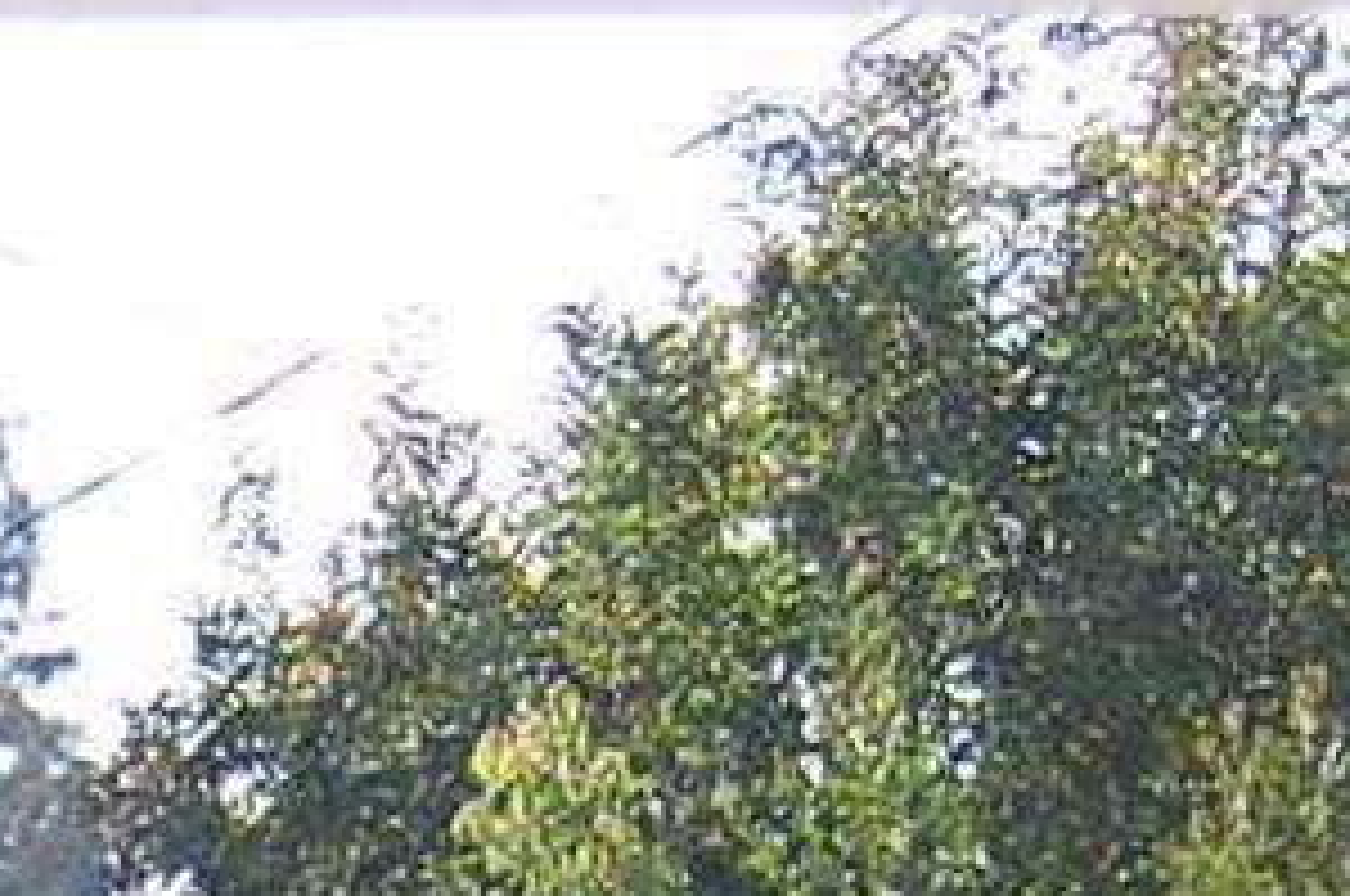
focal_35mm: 195
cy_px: 2078
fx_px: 7301
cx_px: -526
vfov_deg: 6.7
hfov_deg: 10.3
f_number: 4
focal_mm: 26
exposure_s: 1/400
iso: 400
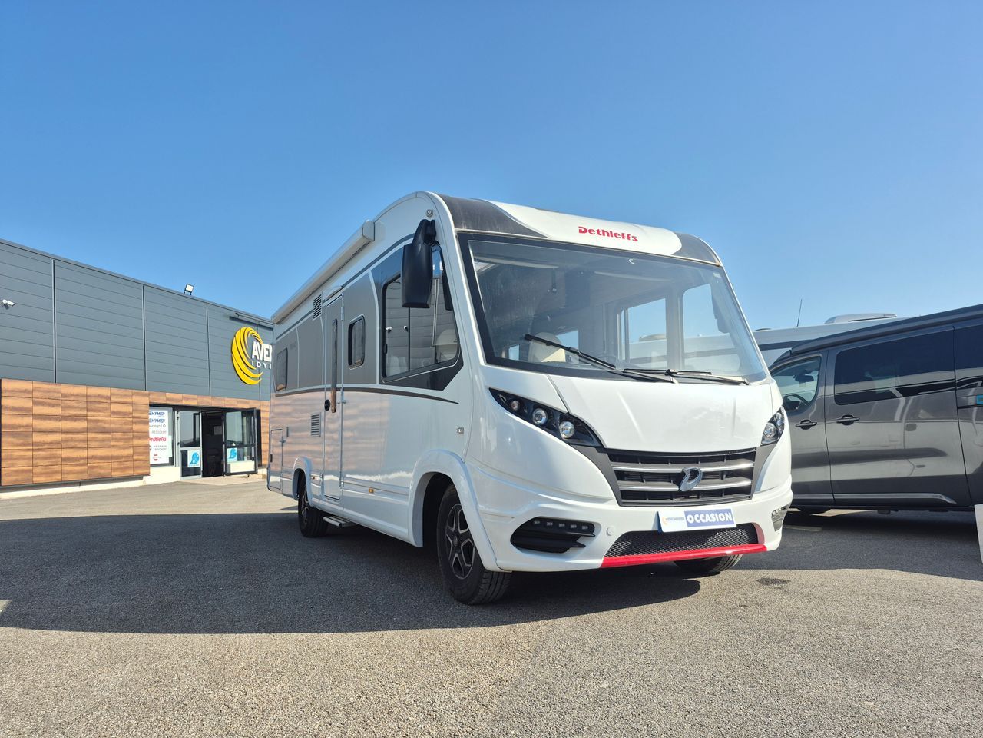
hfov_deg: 73.9
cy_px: 369
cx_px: 492
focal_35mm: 23
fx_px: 653
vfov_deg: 58.9
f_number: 1.8
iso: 25
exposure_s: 1/1116
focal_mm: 5.4
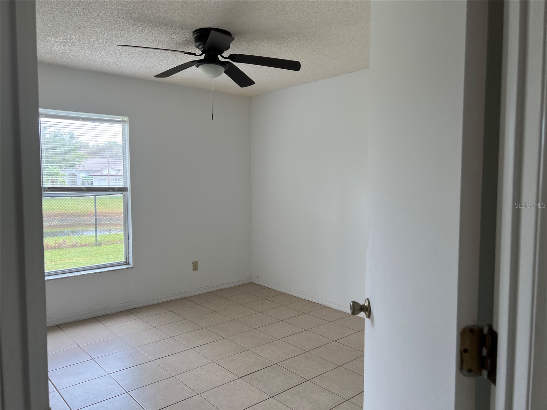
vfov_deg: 53.1
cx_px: 274
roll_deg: +1.0
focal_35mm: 26
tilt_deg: -4.9
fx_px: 411
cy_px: 205
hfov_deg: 67.3
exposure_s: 1/145
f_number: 1.5
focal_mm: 5.7
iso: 64
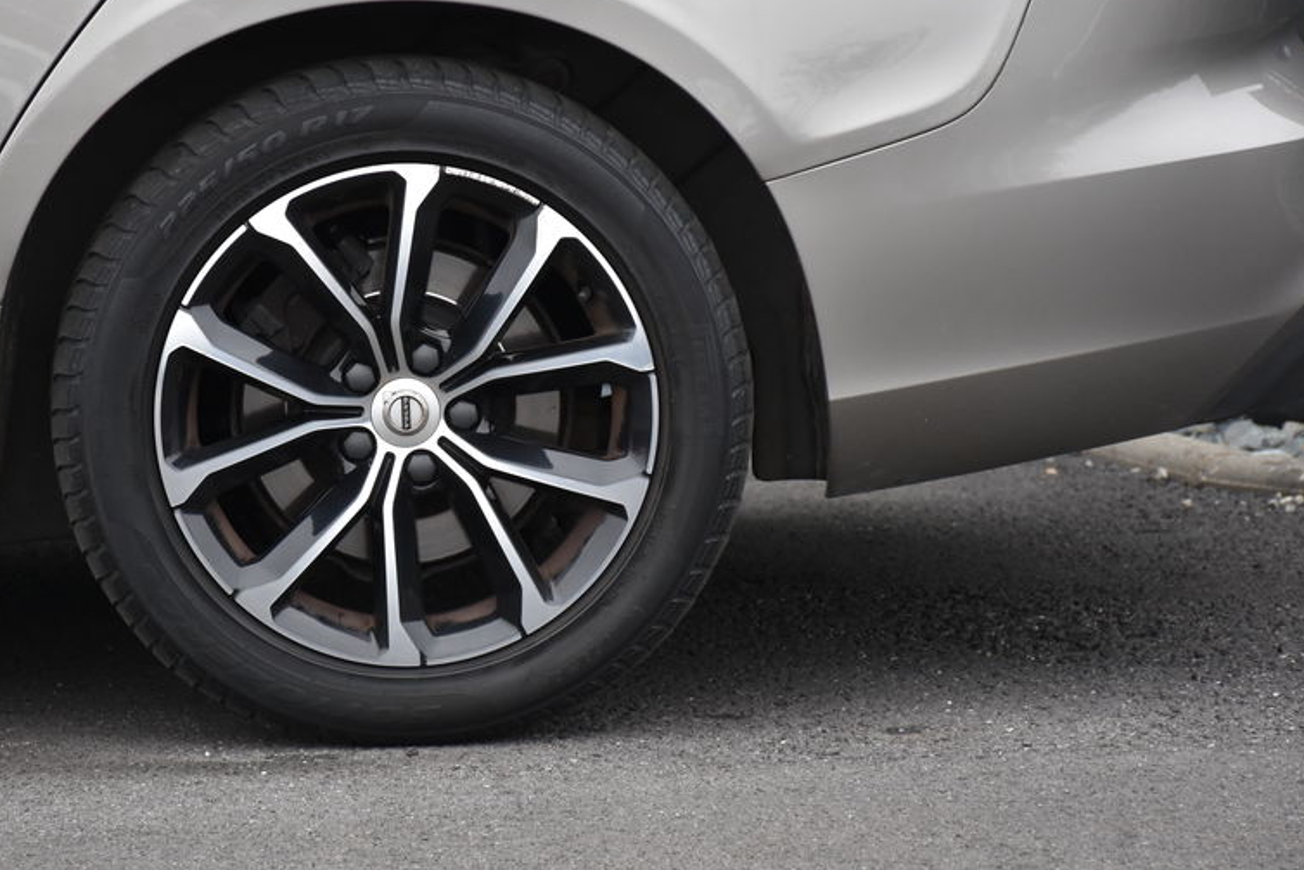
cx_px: 489
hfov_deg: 10.3
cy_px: 387
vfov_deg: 6.9
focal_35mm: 199
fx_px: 7209
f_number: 5.6
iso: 900
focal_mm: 100
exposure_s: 1/125
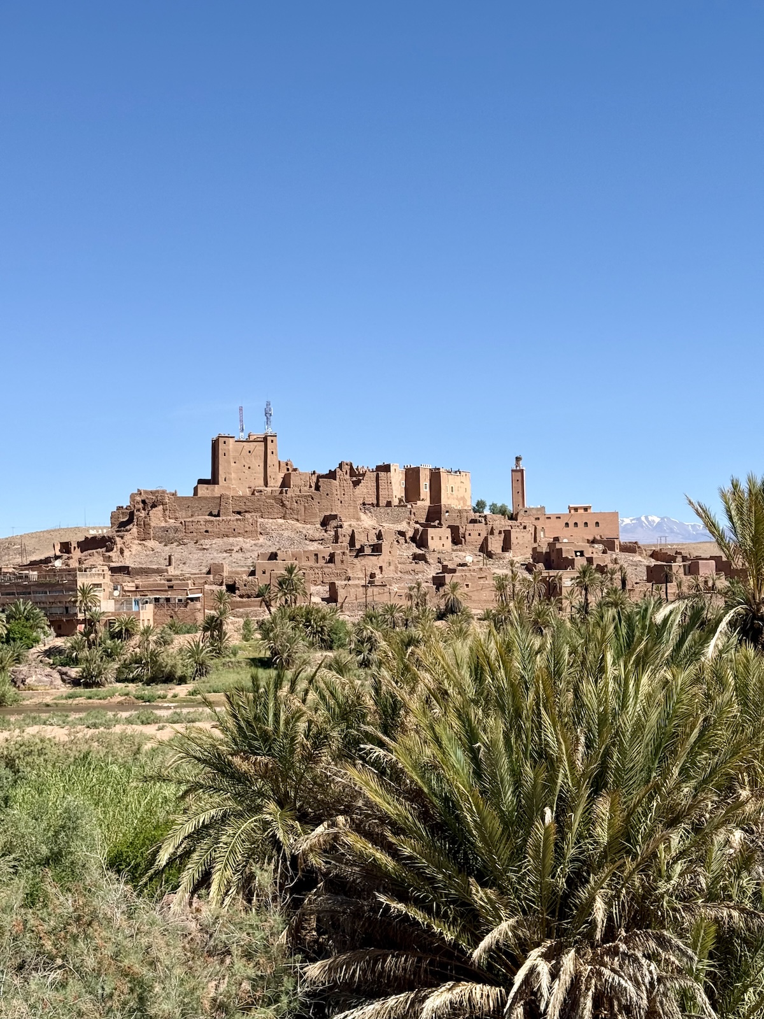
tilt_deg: +2.7
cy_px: 510
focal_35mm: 48
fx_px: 1413
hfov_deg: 30.3
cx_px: 382
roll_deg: +1.6
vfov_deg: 39.7
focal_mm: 6.76
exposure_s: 1/6024
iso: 64
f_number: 1.78
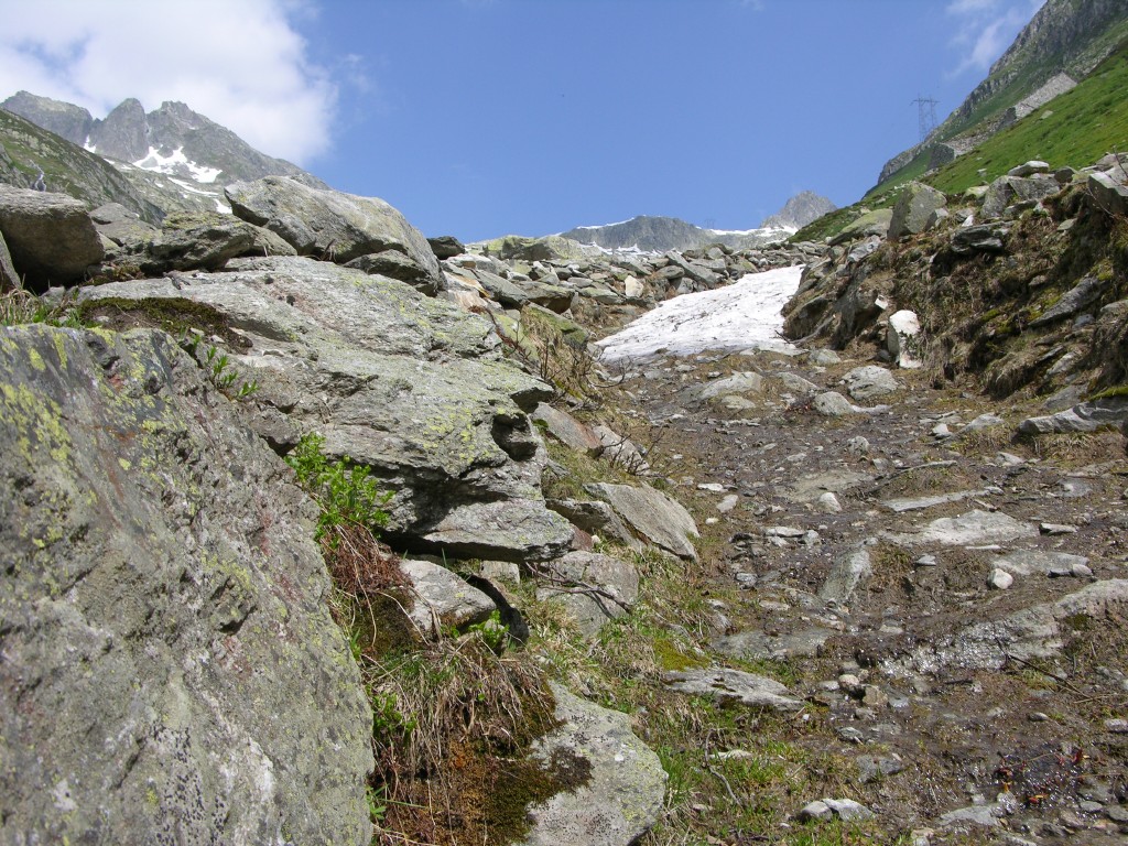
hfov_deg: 52.6
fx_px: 1141
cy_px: 423
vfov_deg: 40.7
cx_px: 564
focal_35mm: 35
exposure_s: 1/280
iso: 50
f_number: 5.6
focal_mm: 8.9
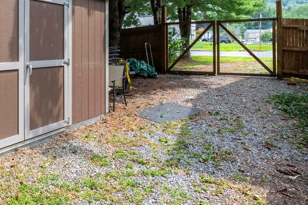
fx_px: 325
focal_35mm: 38
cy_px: 50
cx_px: 87
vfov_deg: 34.3
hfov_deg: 49.2
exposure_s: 1/1250
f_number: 8
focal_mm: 19
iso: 320
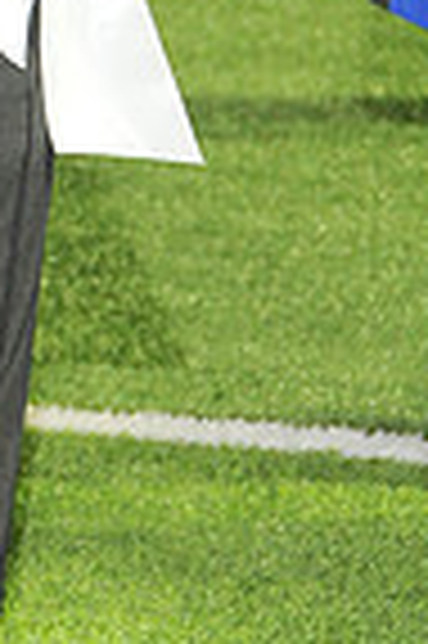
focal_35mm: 425
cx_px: -185
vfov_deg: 4.8
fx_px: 7597
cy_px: -635
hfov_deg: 3.2
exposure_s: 1/80
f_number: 6.3
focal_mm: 105
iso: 2000
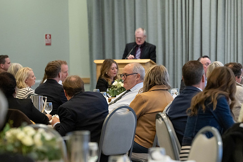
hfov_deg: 12.9
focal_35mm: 159
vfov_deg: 8.6
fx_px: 1073
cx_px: 129
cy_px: 82
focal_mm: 145
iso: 3200
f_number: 4
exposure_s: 1/320
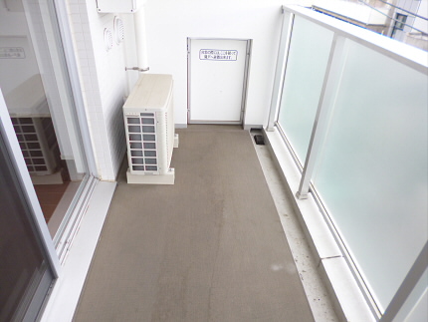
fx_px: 297
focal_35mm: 24
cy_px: 161
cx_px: 214
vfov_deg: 56.9
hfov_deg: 71.6
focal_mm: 4.3
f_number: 2.5
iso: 100
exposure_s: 1/80
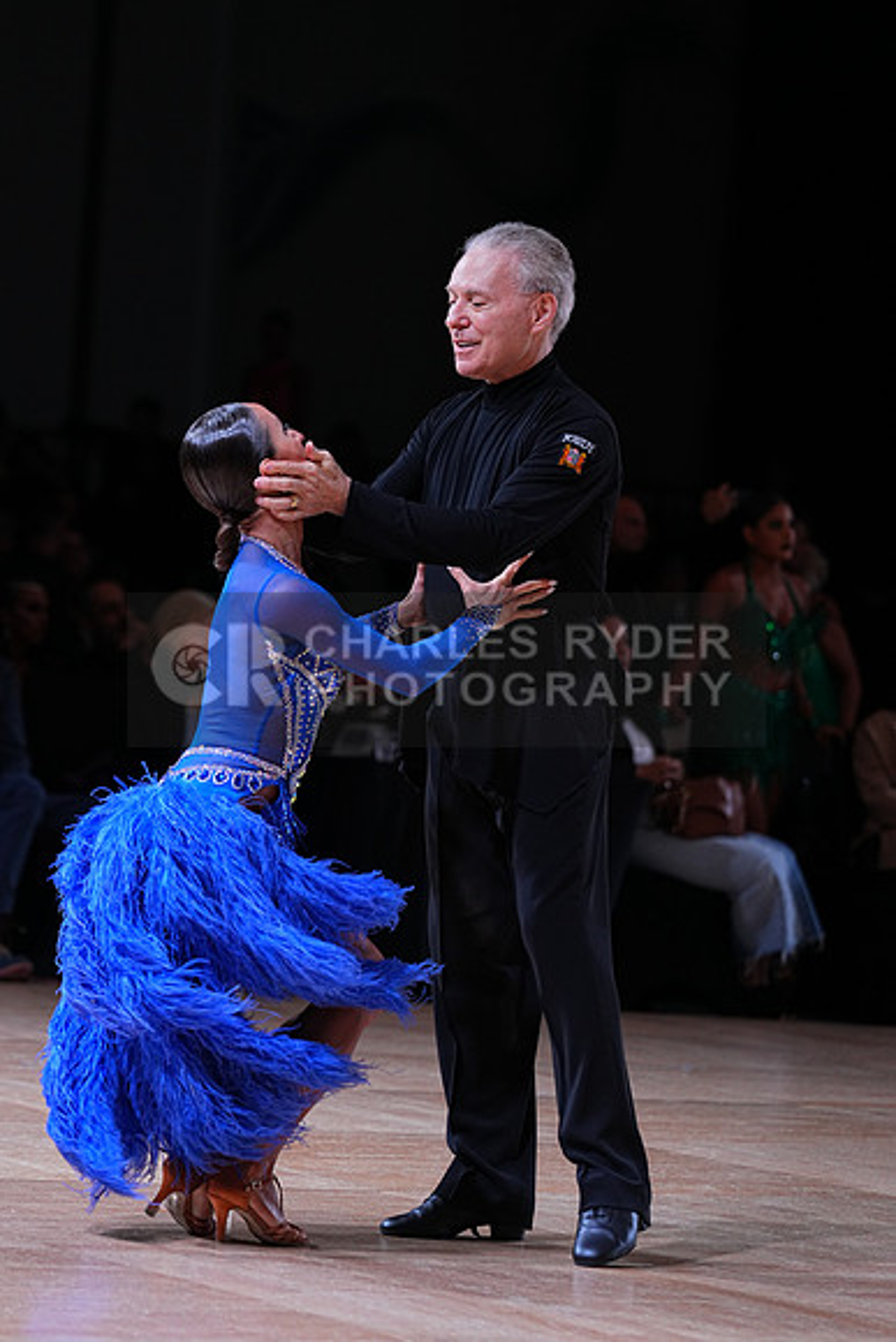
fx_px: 5895
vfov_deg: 13.0
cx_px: 448
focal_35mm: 158
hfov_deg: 8.7
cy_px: 671
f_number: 4
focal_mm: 158
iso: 1000
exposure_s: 1/400
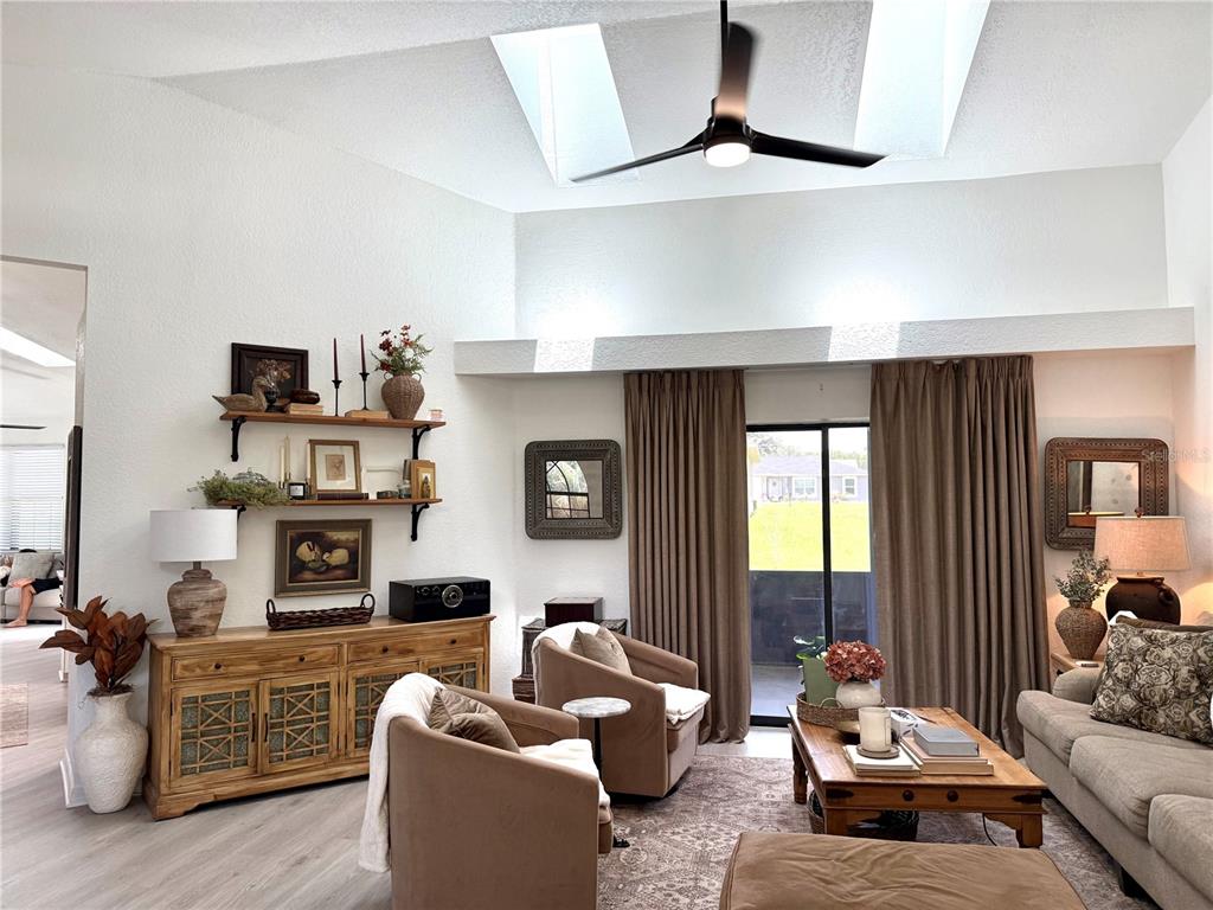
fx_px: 841
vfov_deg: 56.8
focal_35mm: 24
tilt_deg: +3.4
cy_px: 455
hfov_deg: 71.6
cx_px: 606
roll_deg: +0.4
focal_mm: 6.76
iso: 125
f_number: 1.78
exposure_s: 1/236
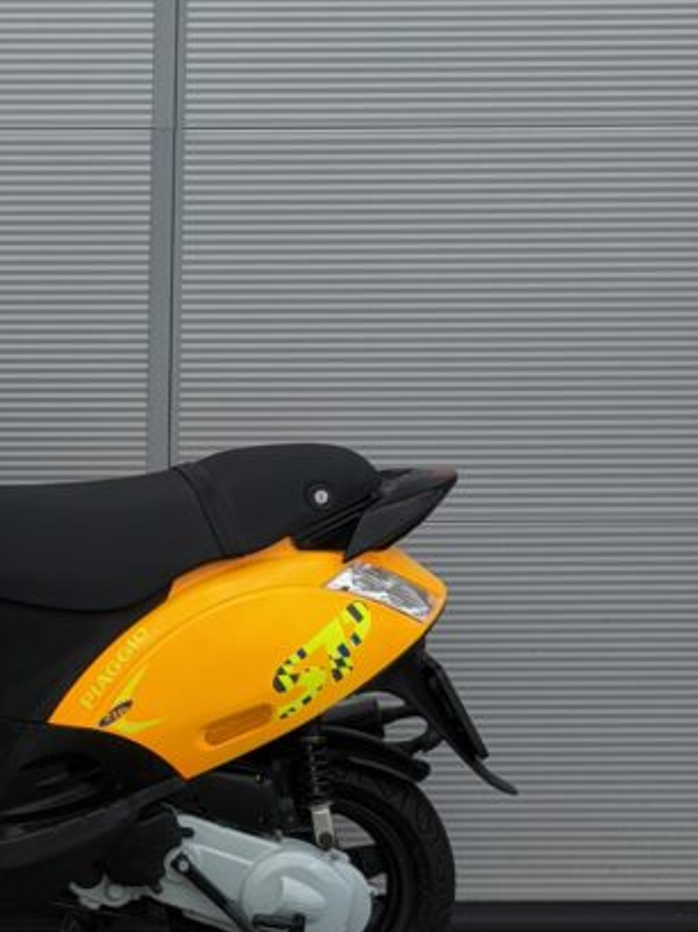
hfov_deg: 12.1
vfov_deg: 16.4
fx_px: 3230
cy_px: 571
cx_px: -127
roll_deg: +0.4
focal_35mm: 120
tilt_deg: -9.5
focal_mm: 6.76
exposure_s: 1/2273
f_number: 1.78
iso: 80
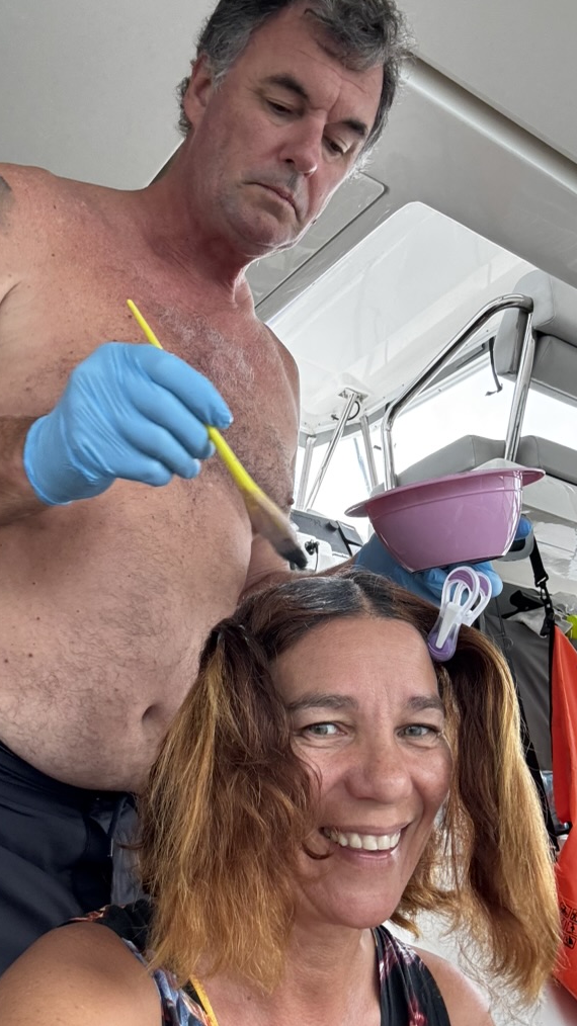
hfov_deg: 35.6
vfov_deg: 59.5
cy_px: 510
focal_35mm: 33
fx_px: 898
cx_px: 261
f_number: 1.9
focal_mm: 2.69
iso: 80
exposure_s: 1/71
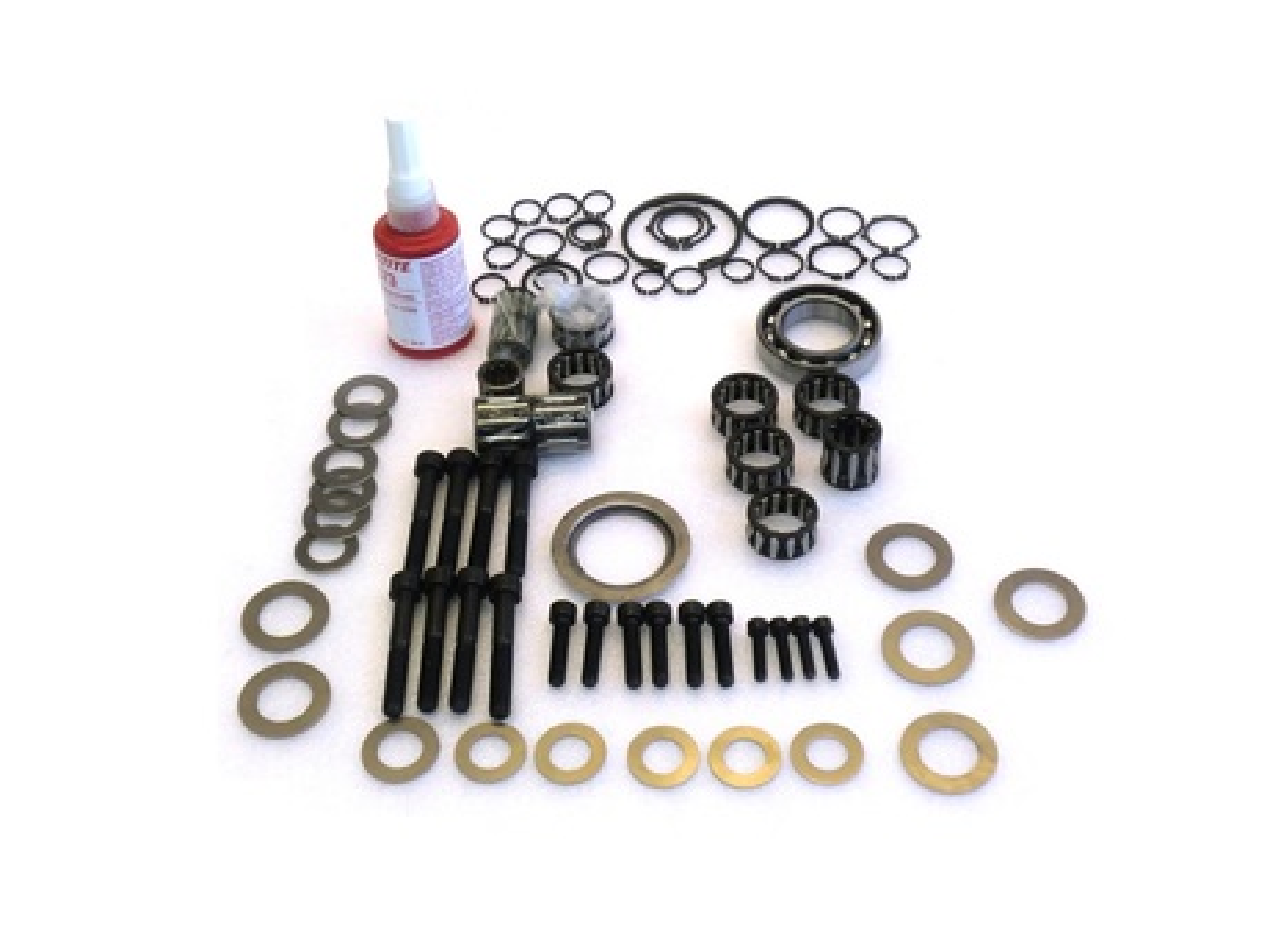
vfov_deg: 32.9
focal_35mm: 44
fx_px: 1614
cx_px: 635
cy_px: 476
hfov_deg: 42.9
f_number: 3.4
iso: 100
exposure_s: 1/60
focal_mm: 7.91
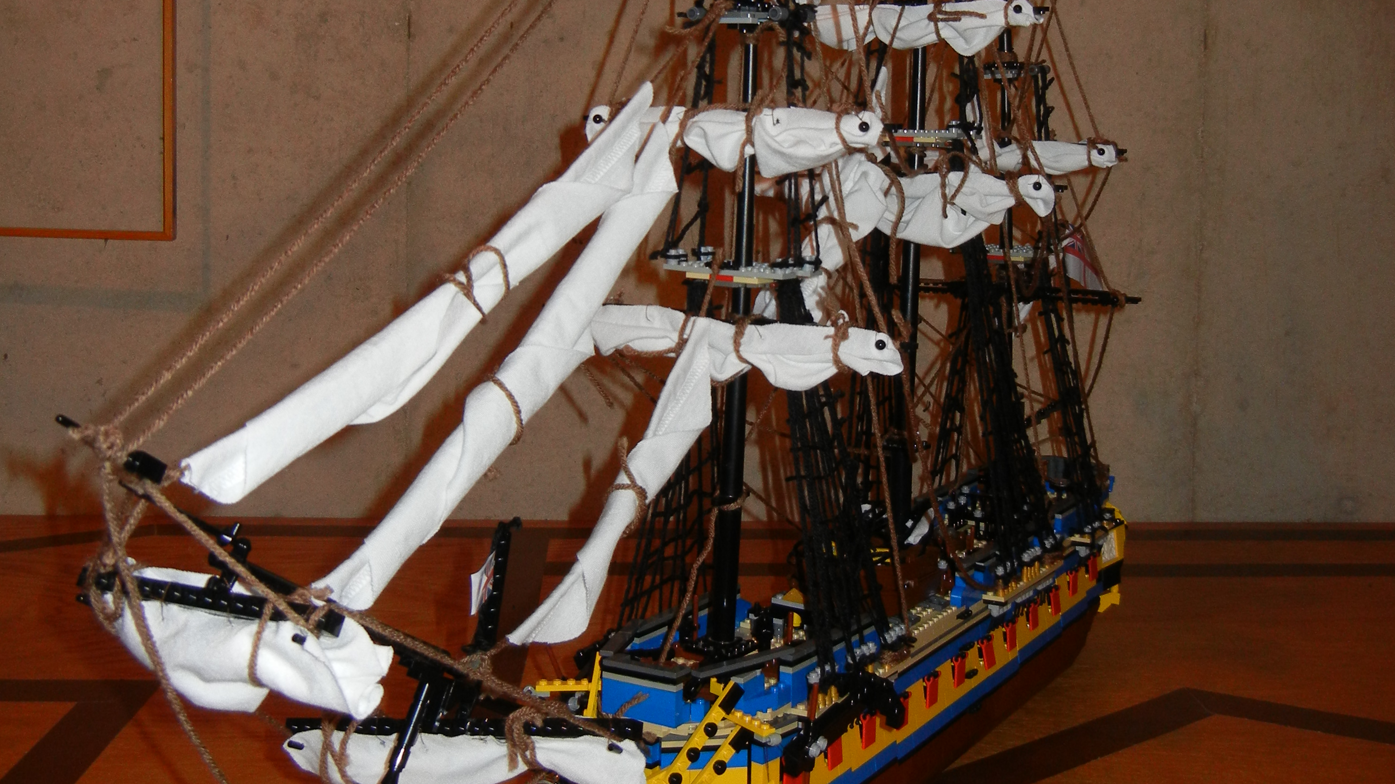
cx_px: 697
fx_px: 1628
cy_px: 219
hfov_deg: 46.4
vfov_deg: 26.8
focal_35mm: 44
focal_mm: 5.4
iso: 200
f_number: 3.5
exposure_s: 1/30
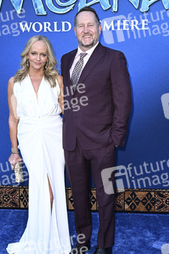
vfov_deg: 43.6
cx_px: 71
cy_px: 139
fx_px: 317
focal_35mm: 45
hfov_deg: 29.8
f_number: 6.3
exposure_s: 1/250
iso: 800
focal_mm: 38
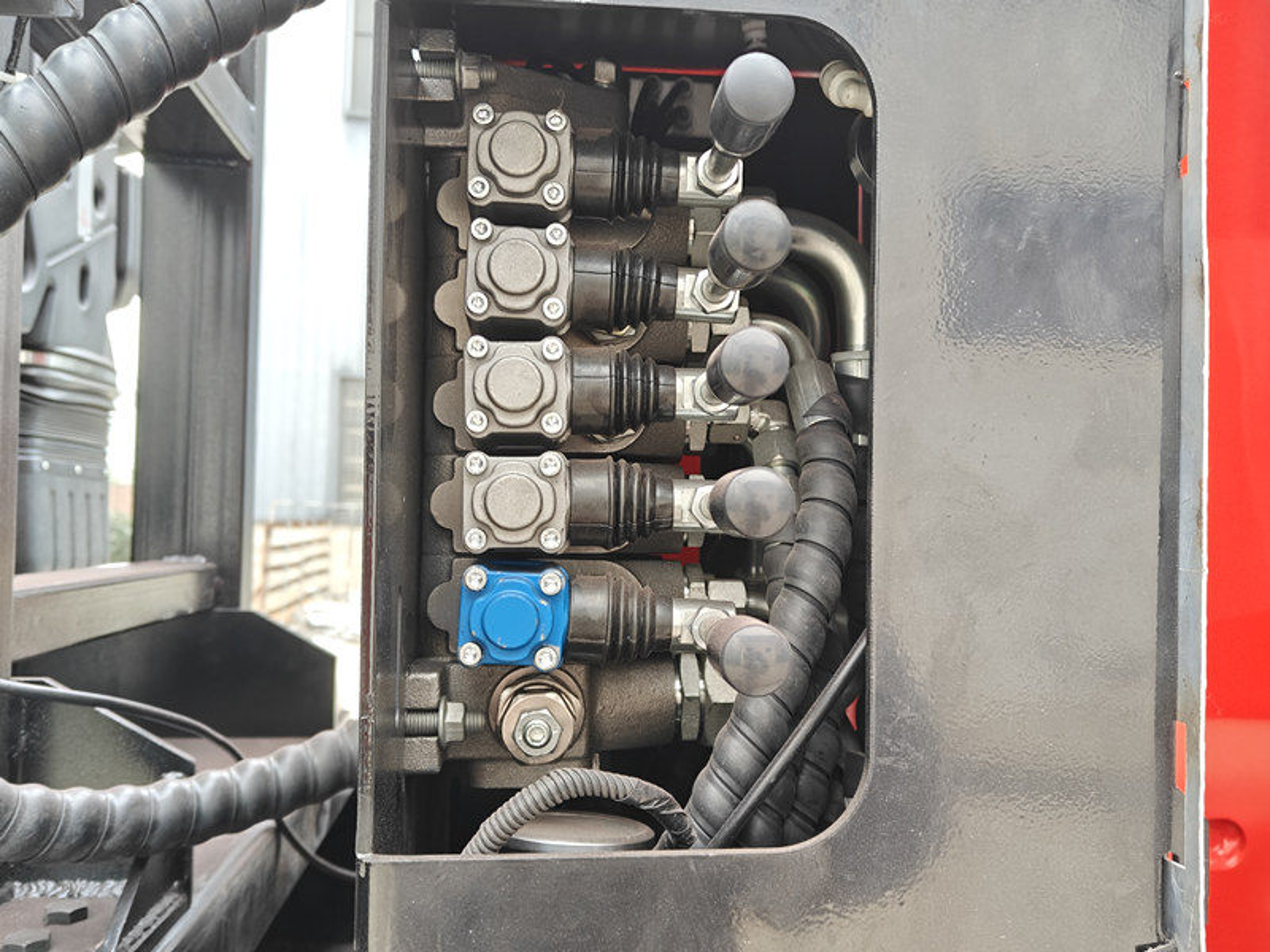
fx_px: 1137
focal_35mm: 31
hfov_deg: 58.4
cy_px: 476
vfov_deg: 45.4
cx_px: 635
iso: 160
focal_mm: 5.59
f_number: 1.8
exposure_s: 1/100
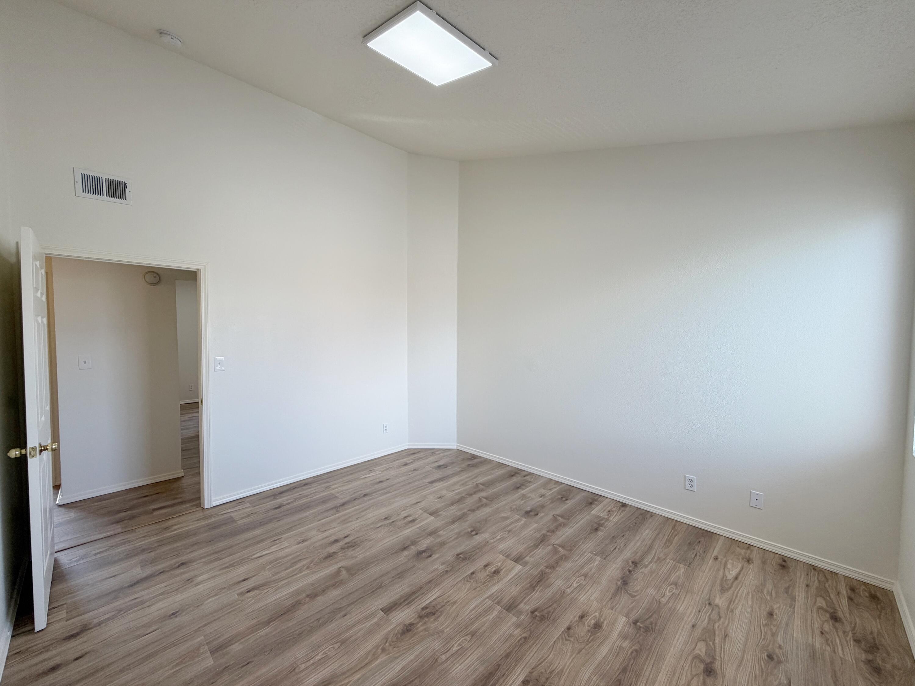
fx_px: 370
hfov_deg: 102.1
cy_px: 343
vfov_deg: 85.7
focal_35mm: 14
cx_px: 458
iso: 80
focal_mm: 2.22
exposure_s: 1/120
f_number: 2.2
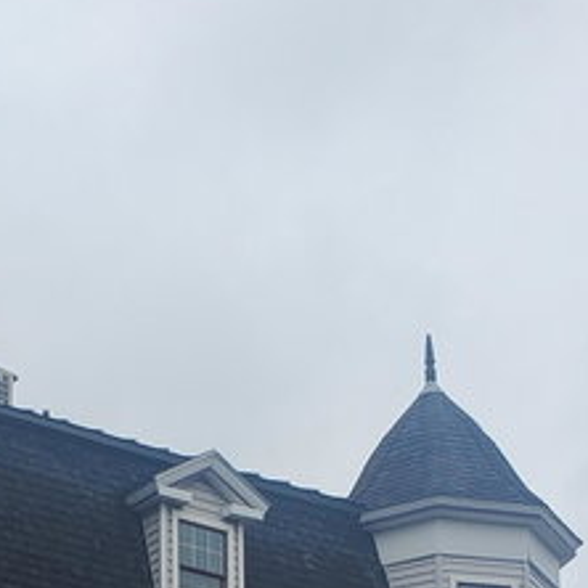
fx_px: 2037
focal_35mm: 106
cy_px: 977
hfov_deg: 16.1
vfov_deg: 14.8
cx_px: 8
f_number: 2.4
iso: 50
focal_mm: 4.3
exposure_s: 1/1270
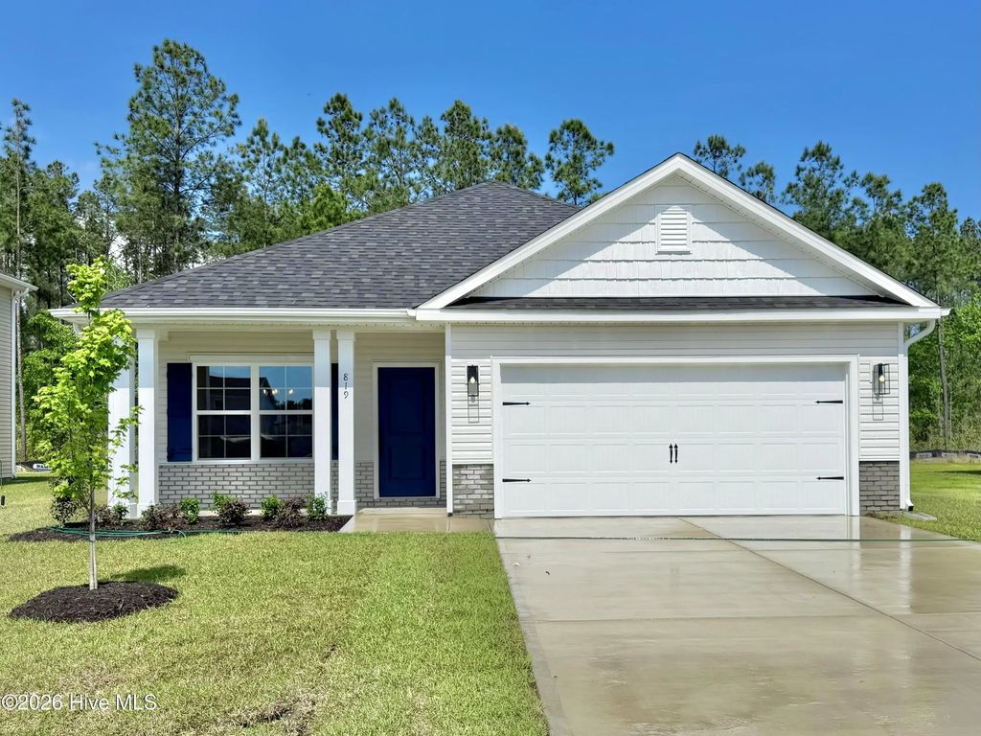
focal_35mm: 24
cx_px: 490
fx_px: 680
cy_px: 368
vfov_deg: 56.8
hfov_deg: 71.6
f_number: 1.78
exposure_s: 1/10309
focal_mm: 6.76
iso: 80
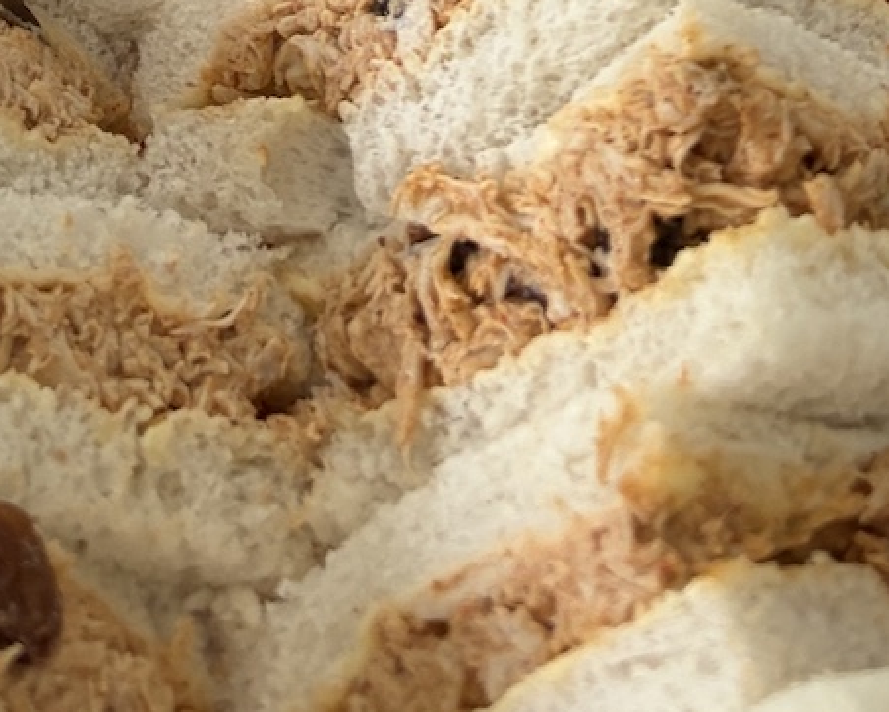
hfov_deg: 18.1
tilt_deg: -40.6
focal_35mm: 106
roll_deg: -0.1
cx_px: 516
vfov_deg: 11.6
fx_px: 2790
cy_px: -1052
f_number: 1.6
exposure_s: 1/121
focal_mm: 5.96
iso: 80
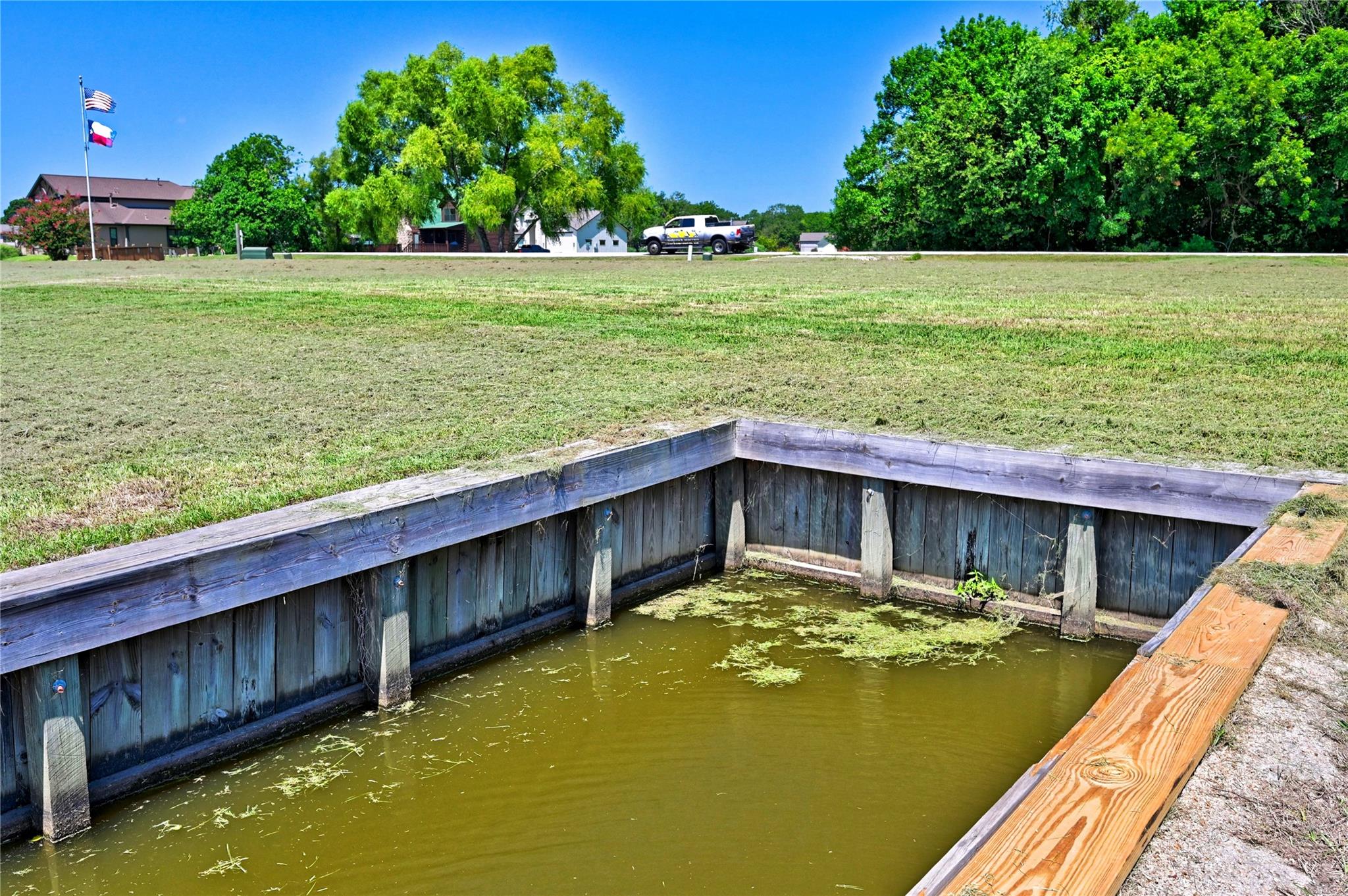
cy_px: 448
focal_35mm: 30
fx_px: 1122
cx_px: 674
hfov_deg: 62.0
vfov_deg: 43.5
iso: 400
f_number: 8
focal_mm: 30
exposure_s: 1/500
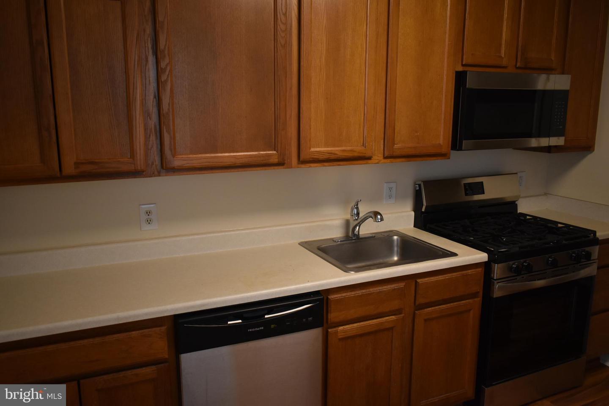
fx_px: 507
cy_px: 203
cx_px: 304
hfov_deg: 61.9
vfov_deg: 43.6
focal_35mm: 30
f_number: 3.5
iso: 800
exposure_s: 1/125
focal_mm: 20
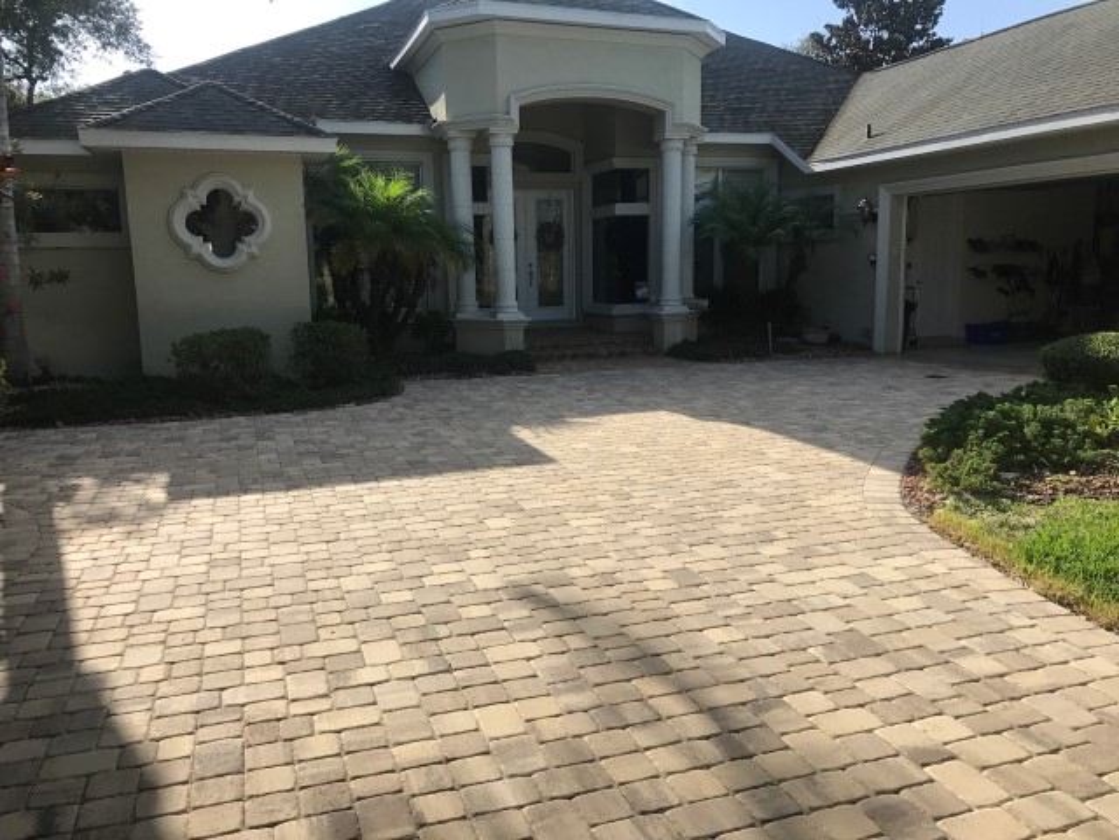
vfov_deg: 49.7
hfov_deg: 63.4
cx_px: 560
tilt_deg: -9.7
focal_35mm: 28
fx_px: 905
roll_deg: +1.0
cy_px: 420
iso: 20
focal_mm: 3.99
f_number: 1.8
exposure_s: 1/1916
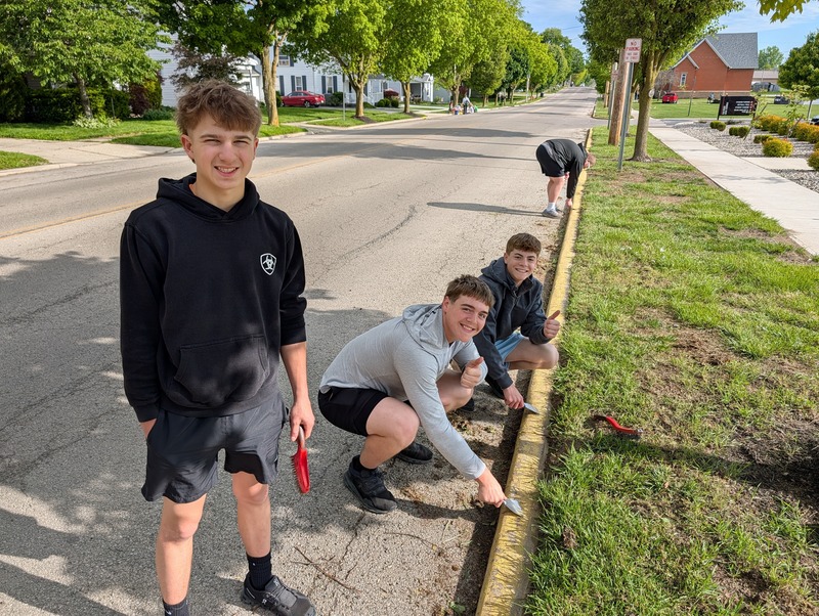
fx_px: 569
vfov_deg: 56.9
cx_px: 410
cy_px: 308
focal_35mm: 24
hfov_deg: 71.5
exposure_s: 1/805
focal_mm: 6.9
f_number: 1.68
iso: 20
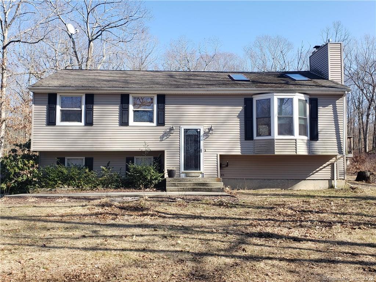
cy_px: 141
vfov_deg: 53.1
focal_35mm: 26
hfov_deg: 67.3
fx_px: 282
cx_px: 188
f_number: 2.4
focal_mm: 4.3
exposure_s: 1/556
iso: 50
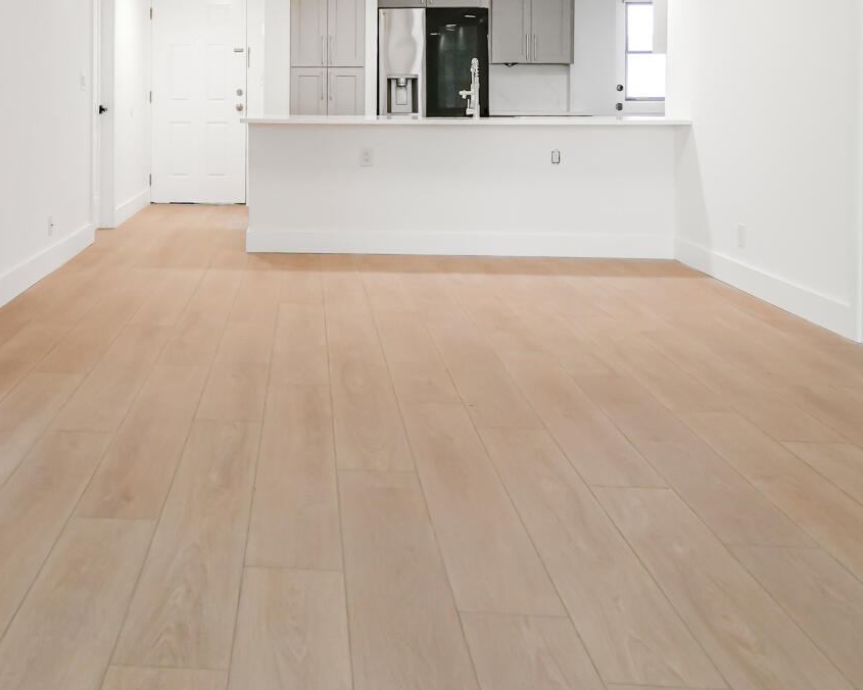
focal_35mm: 40
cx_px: 162
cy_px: 26
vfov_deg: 34.5
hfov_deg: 43.5
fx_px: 1022
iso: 500
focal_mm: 12
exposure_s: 1/160
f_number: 4
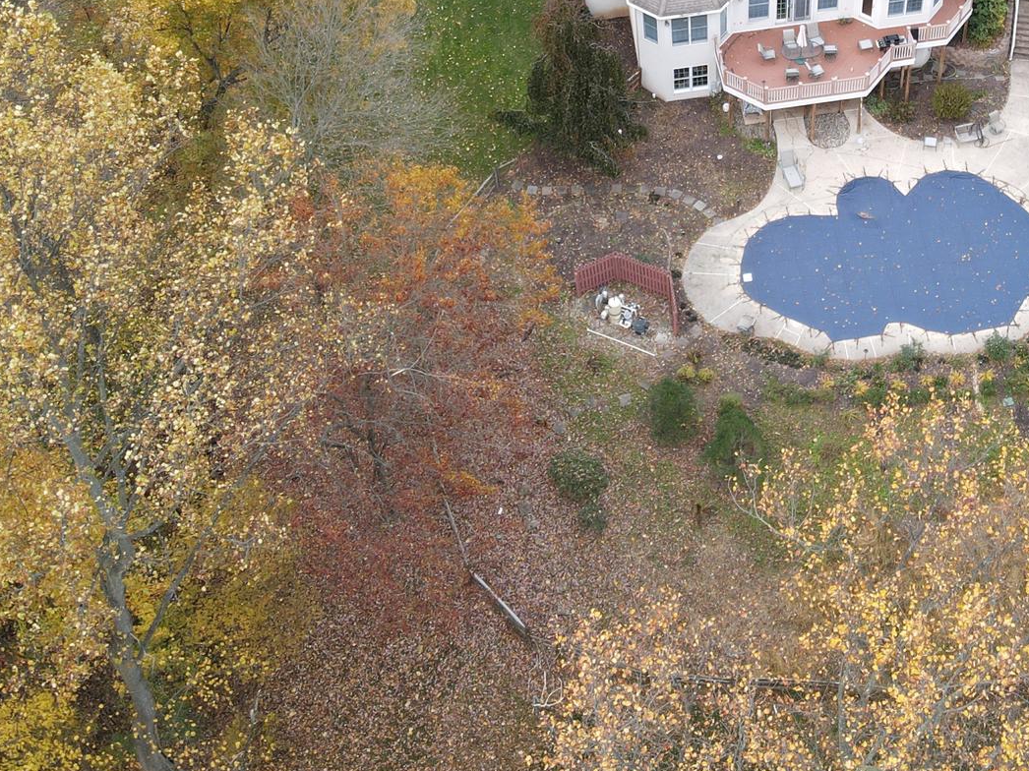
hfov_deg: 39.7
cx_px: 720
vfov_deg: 29.4
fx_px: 1397
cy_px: 54
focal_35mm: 47
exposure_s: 1/80
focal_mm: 4.5
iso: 100
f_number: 2.8
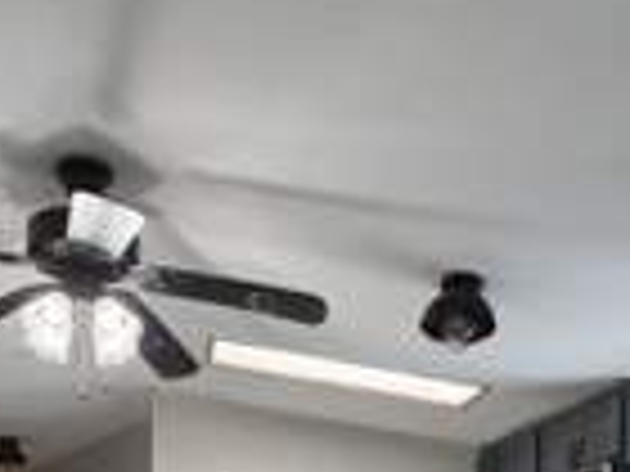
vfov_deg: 25.5
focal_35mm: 48
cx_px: 288
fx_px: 874
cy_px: 632
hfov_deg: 39.6
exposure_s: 1/60
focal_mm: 2.22
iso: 200
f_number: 2.2
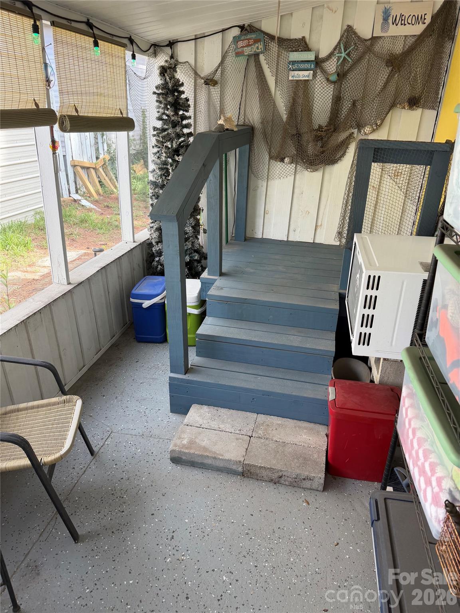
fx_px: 425
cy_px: 306
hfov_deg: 56.8
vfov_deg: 71.6
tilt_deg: -27.8
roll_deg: +0.2
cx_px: 230
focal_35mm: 24
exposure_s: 1/189
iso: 80
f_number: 1.78
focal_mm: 6.76
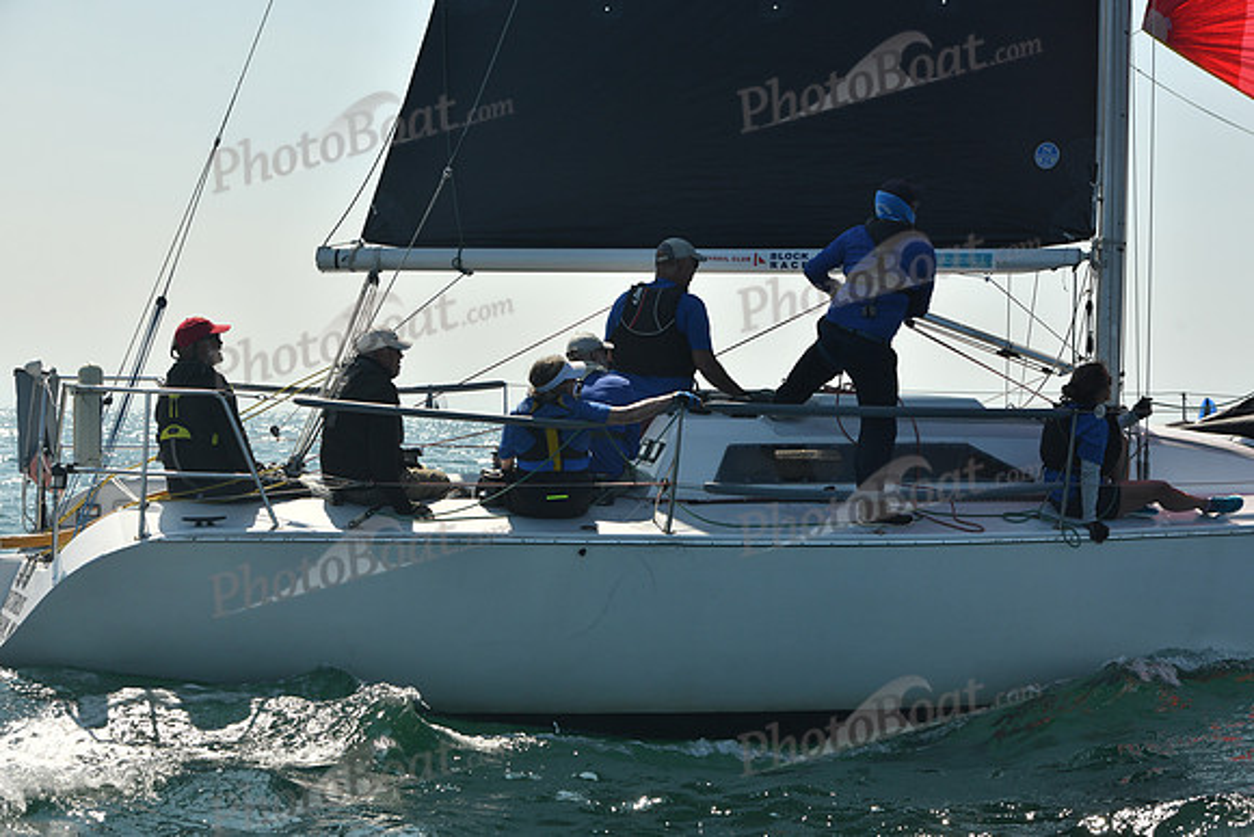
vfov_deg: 19.5
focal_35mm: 70
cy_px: 418
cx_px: 627
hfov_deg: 28.8
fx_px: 2439
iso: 320
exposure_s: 1/640
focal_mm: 70
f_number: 8
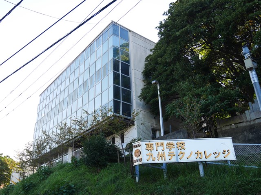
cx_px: 130
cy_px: 98
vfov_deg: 41.8
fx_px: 256
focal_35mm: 34
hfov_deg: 54.0
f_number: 5
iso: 200
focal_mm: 17
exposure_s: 1/160
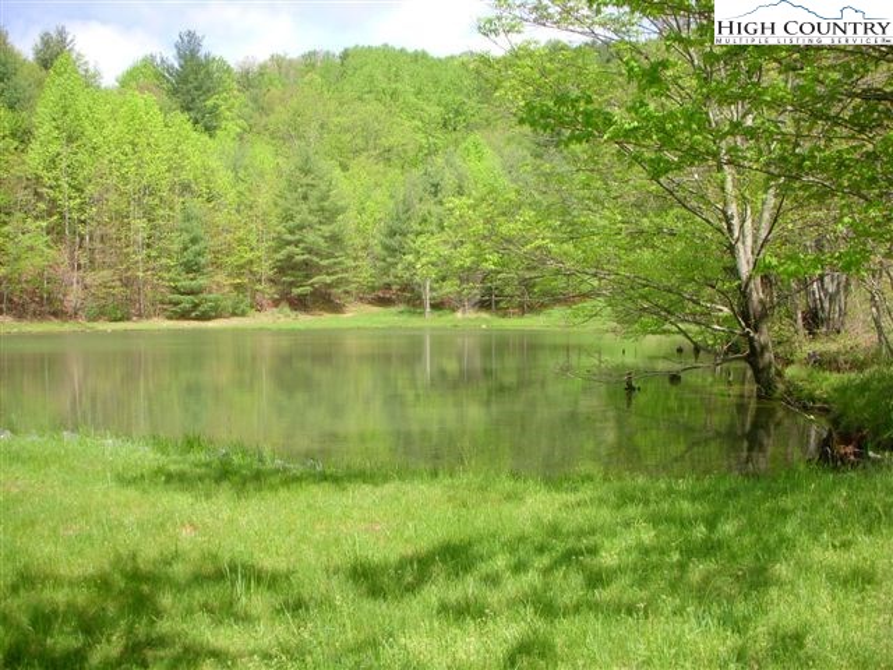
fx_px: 980
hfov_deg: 49.0
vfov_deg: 37.7
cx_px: 446
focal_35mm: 38
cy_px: 335
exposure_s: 1/400
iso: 100
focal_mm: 6.3
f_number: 3.3
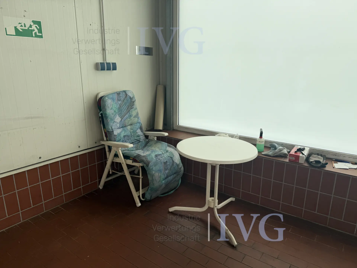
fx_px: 248
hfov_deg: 71.6
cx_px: 178
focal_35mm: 24
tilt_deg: -26.4
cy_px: 134
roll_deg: +0.5
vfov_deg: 56.8
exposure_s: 1/414
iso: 80
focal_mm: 6.76
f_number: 1.78
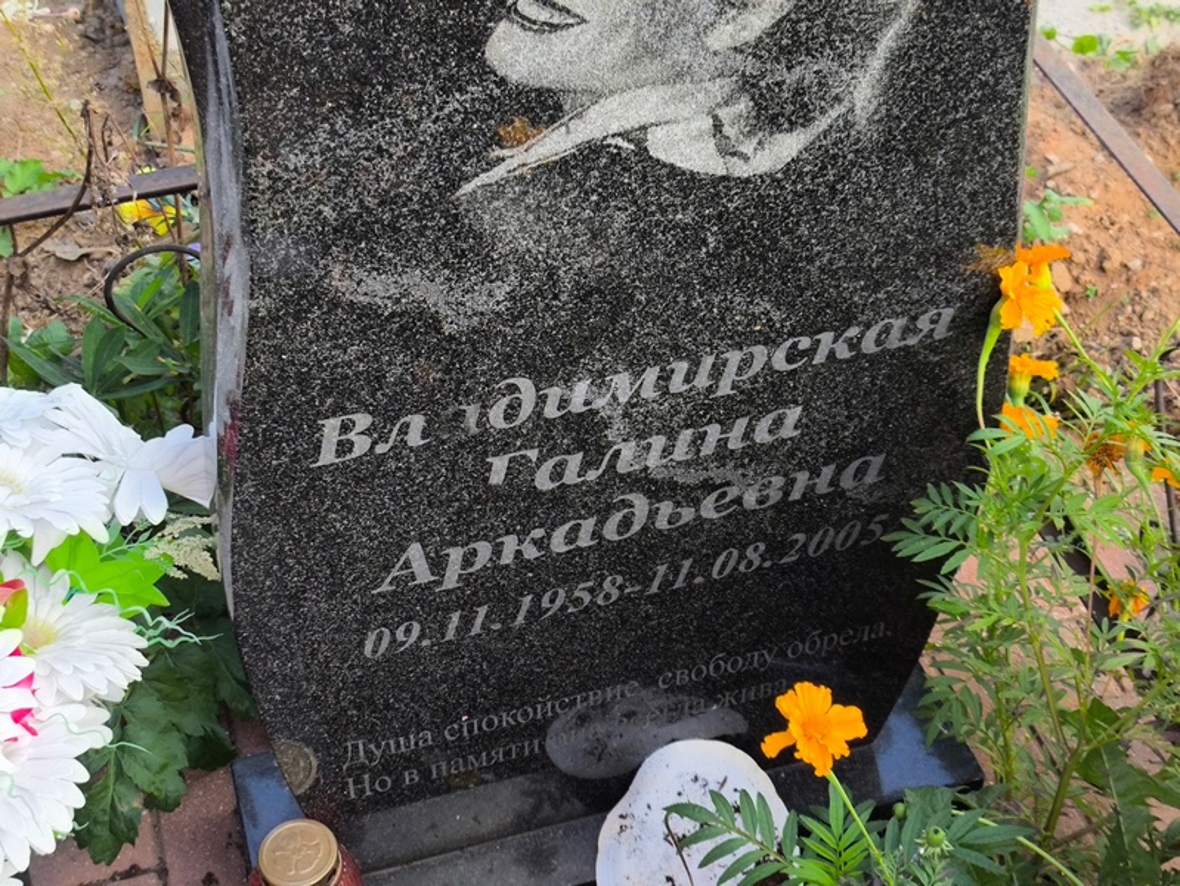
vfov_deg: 29.1
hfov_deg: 38.2
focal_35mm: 50
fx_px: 1705
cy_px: 443
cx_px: 590
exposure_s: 1/244
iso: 50
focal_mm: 4.71
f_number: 1.7
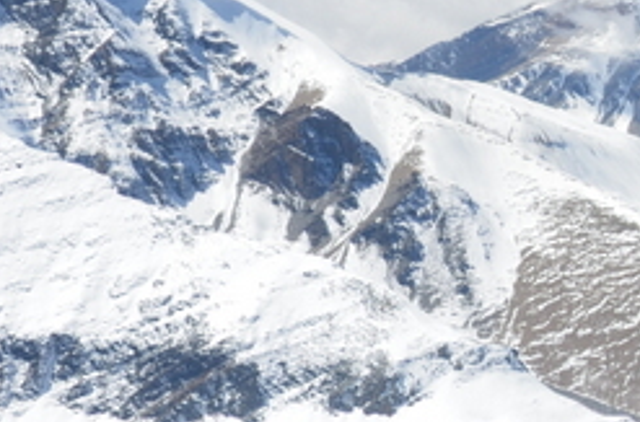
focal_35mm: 197
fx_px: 3491
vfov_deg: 6.9
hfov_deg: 10.3
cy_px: 280
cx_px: 775
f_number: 11
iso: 200
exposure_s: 1/400
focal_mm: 36
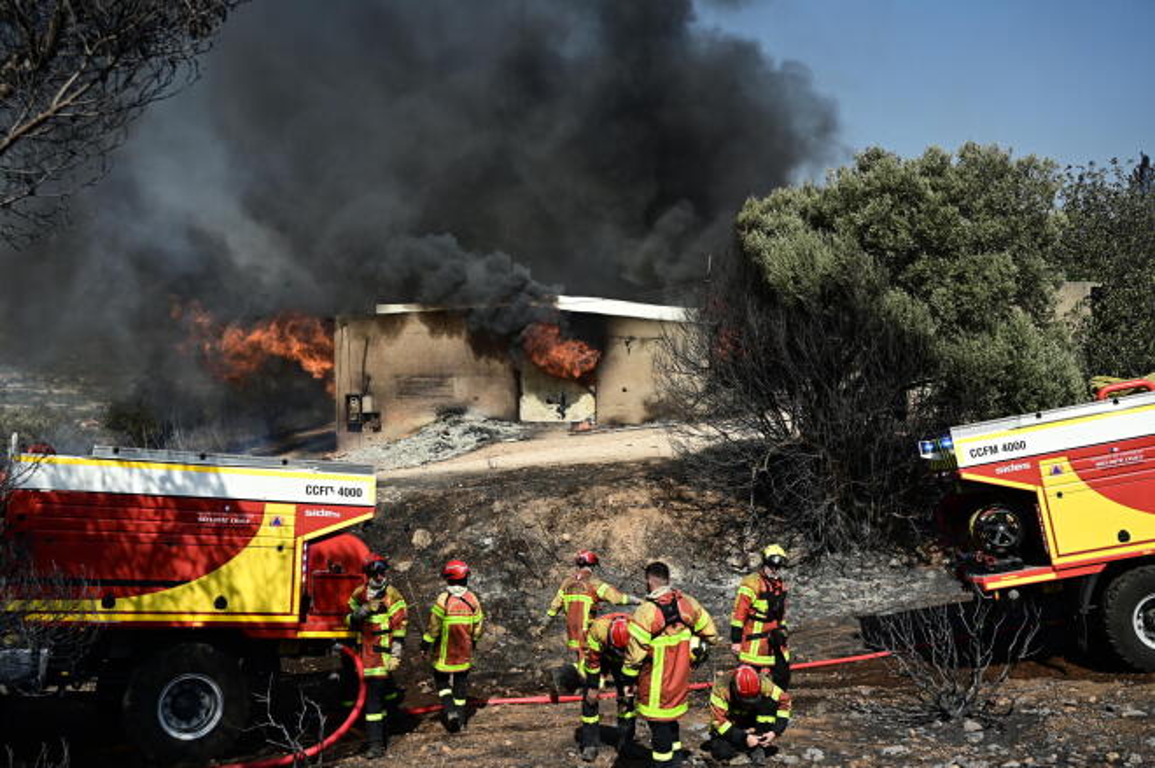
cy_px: 384
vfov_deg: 35.9
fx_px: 1186
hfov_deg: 51.9
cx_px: 578
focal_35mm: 37
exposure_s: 1/2000
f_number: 4
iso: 100
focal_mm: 37
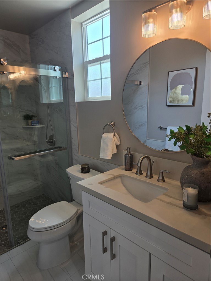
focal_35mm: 23
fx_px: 187
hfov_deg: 58.9
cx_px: 106
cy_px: 140
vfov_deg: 73.9
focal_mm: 5.4
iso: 25
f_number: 1.8
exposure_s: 1/127
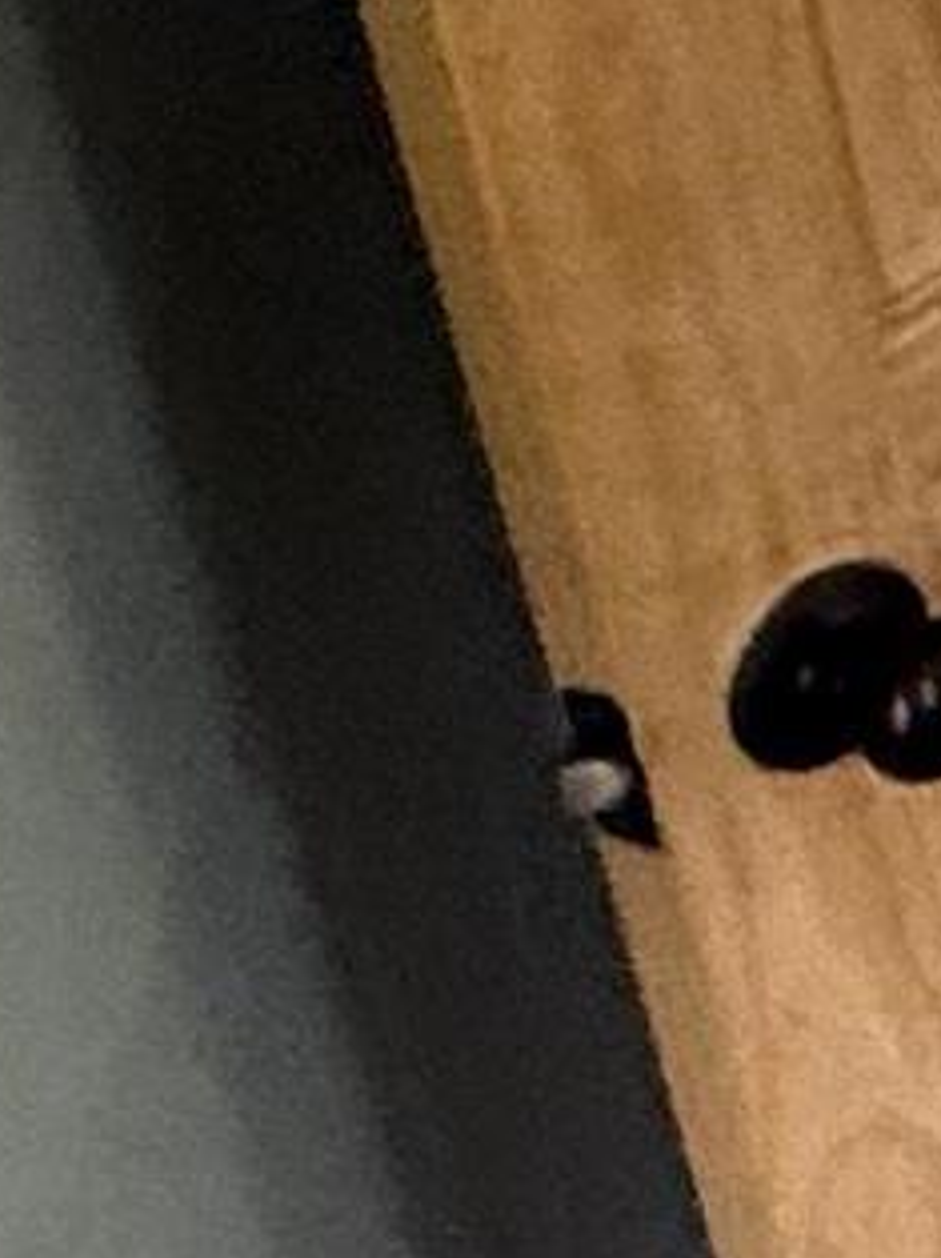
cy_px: -813
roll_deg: -3.3
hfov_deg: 7.2
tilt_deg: -19.9
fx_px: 4972
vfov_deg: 13.3
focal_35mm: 137
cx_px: 4040
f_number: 2.2
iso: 200
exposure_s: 1/99
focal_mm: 2.22
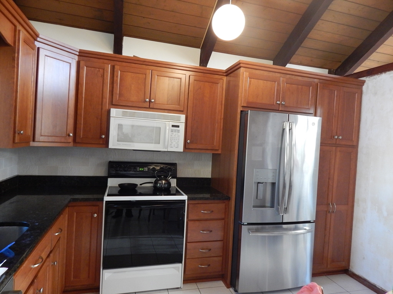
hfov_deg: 73.9
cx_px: 196
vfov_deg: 58.9
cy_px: 147
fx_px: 261
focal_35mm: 23
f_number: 3
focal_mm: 4
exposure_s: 1/30
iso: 360
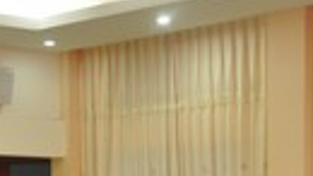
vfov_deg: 8.6
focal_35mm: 133
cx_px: 202
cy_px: 369
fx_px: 1103
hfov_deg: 16.1
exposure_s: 1/60
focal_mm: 22
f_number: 3.8
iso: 800
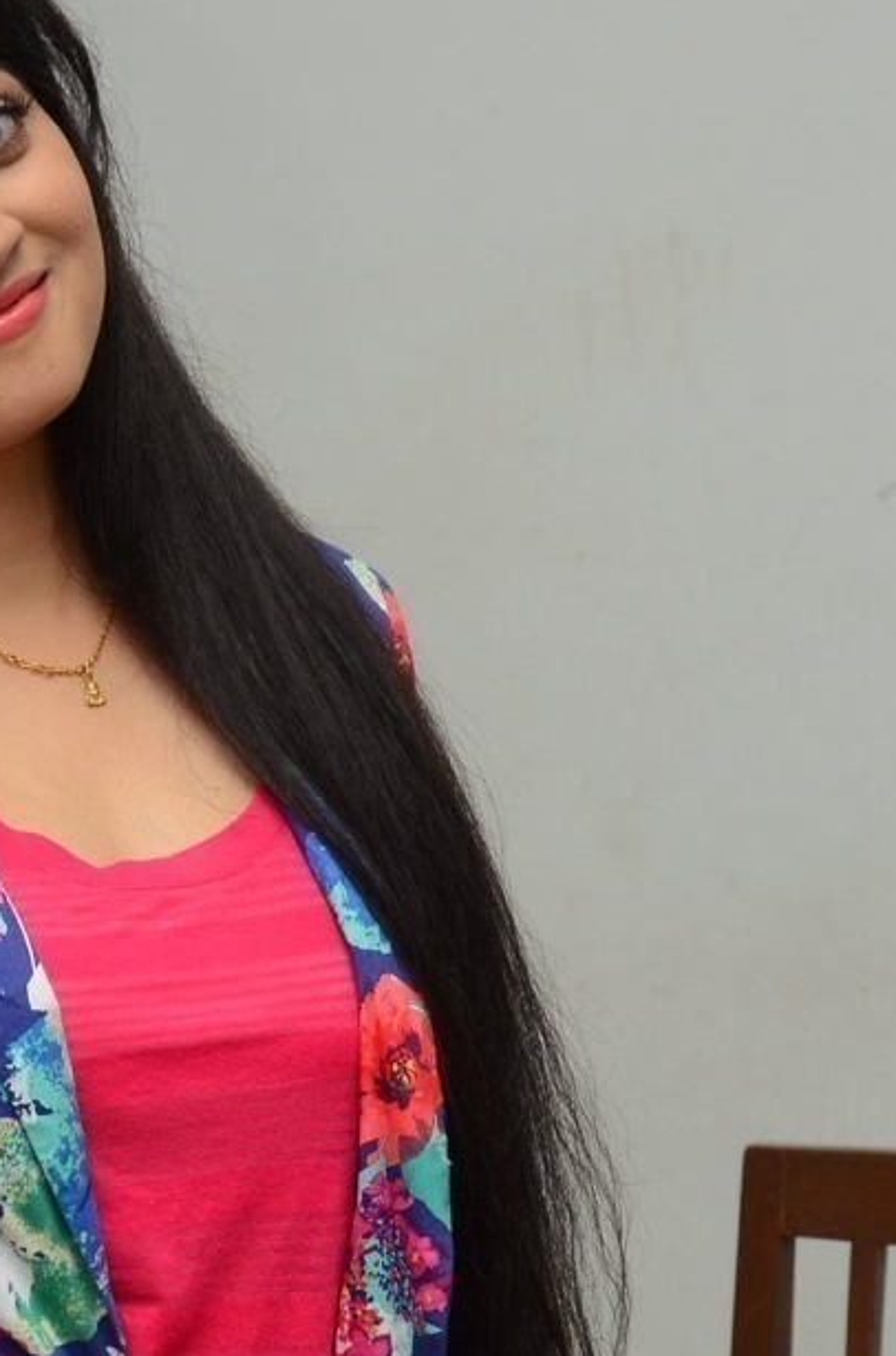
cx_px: 168
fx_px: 4993
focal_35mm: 133
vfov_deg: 15.4
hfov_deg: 10.2
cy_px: 1037
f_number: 8
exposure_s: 1/125
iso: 1000
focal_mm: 45
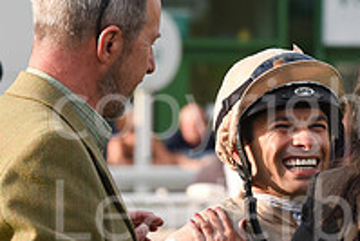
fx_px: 3783
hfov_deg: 5.4
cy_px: 227
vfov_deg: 3.6
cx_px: 289
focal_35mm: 378
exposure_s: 1/2000
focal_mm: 130
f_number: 5.6
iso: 800
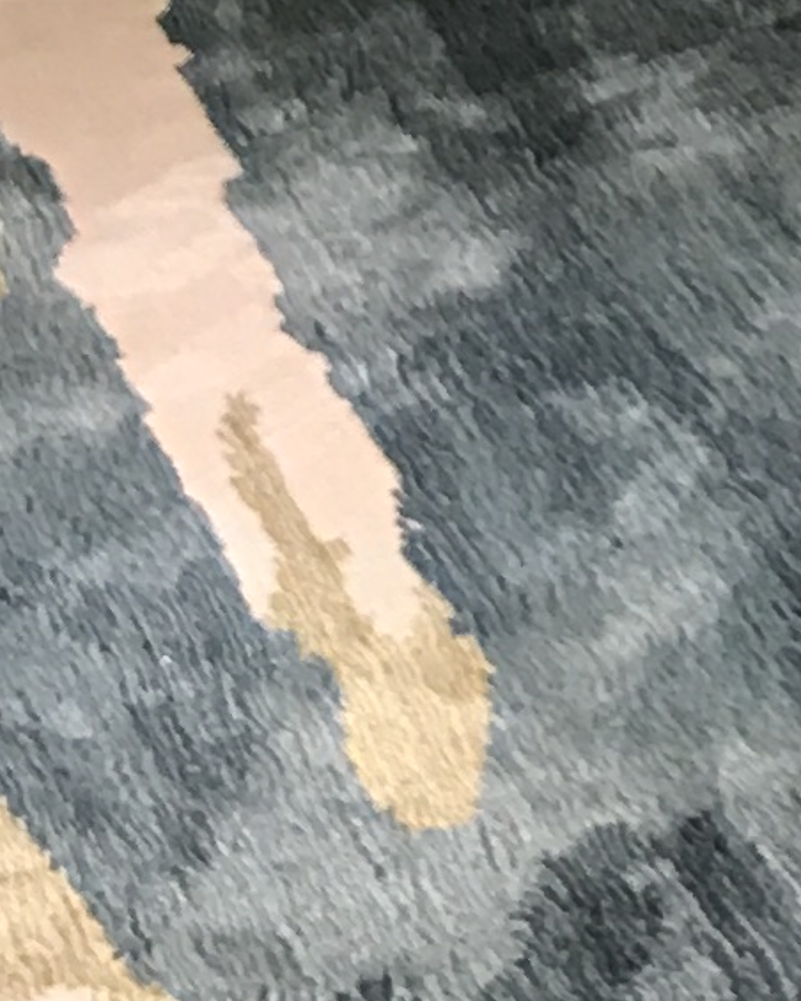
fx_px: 5778
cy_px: -498
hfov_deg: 7.5
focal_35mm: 195
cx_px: 1746
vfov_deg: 9.6
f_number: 1.8
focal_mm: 3.99
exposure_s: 1/17
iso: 50
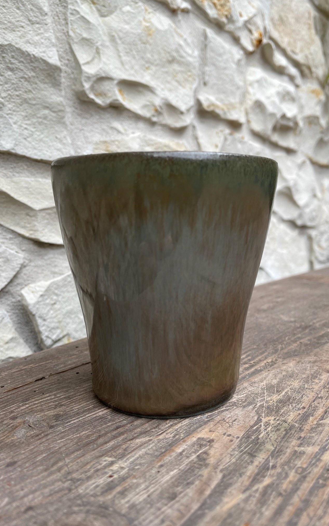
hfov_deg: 44.5
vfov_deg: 66.5
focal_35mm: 28
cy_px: 264
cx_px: 183
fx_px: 402
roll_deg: +3.7
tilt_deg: -2.8
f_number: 1.6
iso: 32
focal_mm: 4.2
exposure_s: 1/201
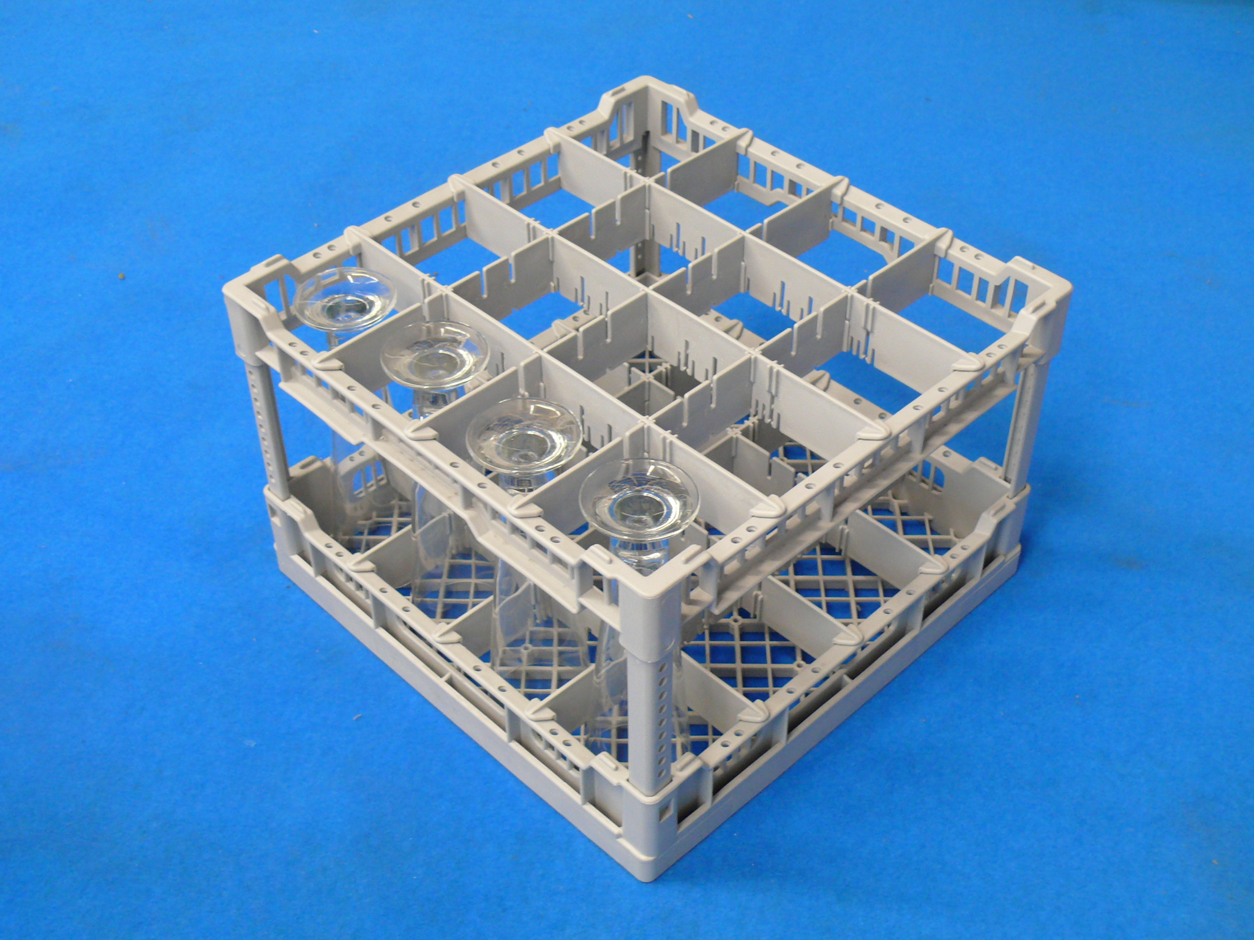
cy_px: 470
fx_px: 1666
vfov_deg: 31.5
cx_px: 627
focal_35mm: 46
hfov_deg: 41.2
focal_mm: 8.6
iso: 200
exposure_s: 1/20
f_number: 2.8
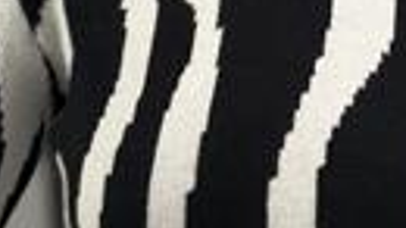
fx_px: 1786
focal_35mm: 166
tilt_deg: -33.5
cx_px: 22
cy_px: 276
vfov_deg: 7.2
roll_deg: +10.9
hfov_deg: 12.8
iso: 64
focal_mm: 6.86
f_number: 1.78
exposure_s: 1/100
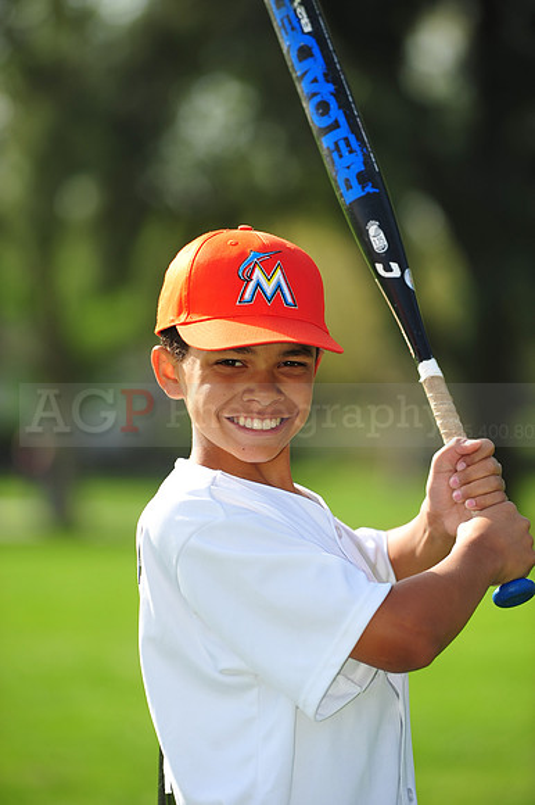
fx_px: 4463
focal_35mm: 200
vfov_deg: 10.3
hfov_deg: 6.9
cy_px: 402
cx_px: 268
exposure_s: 1/800
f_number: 4.5
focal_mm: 200
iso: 200
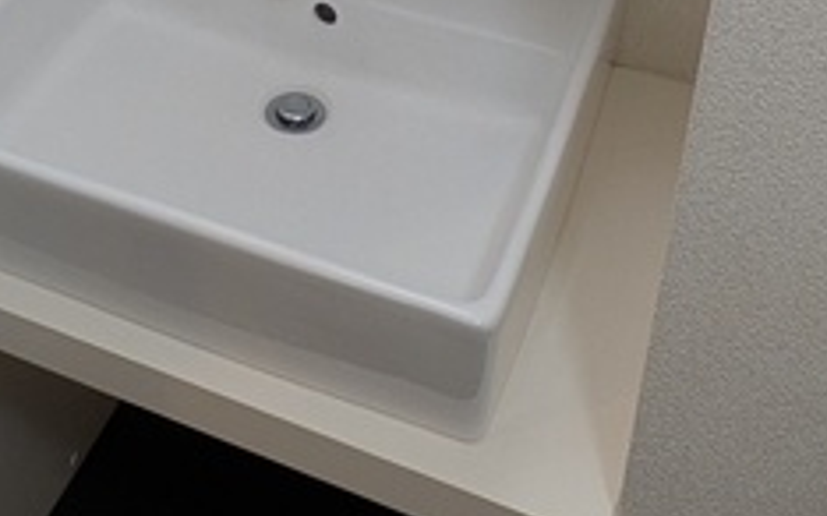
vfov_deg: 19.1
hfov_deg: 33.3
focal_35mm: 61
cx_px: 307
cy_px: -212
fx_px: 1374
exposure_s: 1/24
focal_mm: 1.83
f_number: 2.2
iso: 60
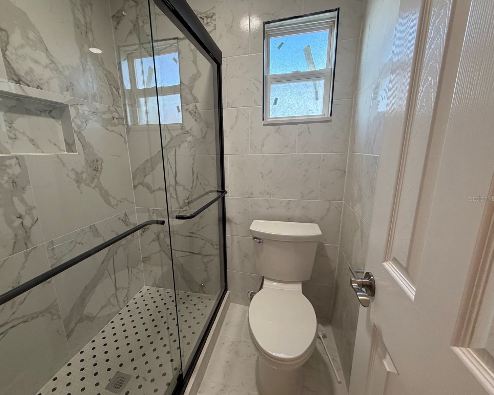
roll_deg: +1.6
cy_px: 198
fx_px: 219
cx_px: 230
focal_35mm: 15
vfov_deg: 84.0
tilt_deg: -12.8
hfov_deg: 96.6
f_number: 2.2
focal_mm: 2.22
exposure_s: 1/120
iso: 250
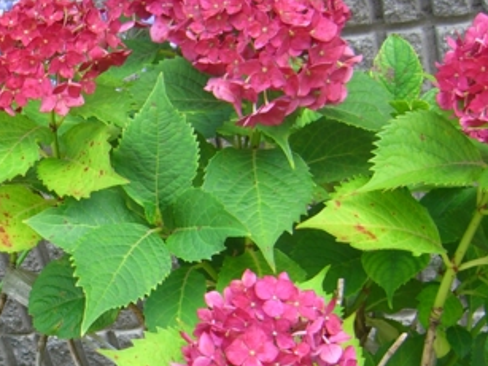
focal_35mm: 99
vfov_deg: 14.8
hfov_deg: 19.2
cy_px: 323
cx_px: -10
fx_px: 1395
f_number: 2.8
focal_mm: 7.9
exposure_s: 1/80
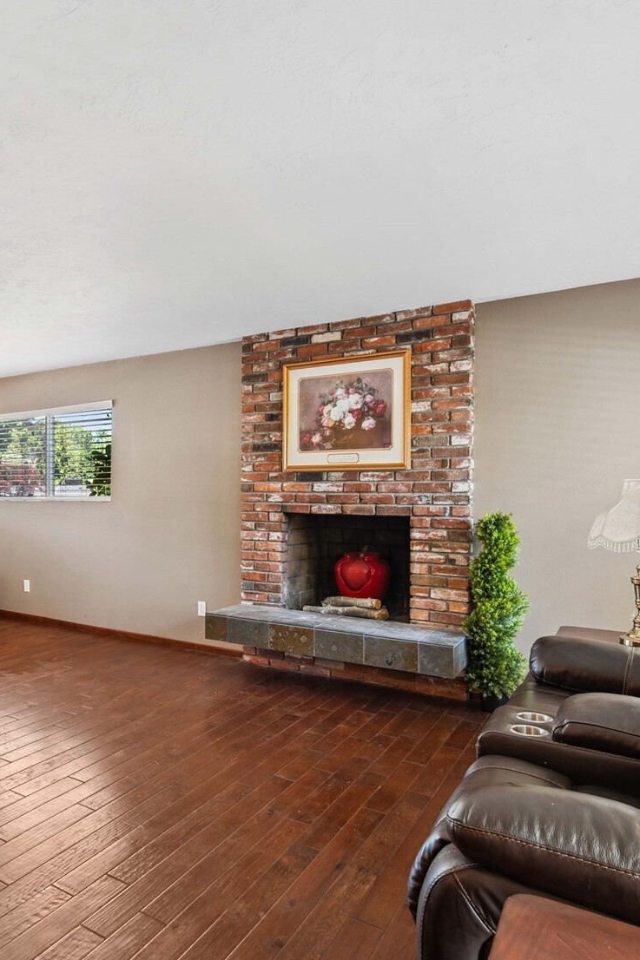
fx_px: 613
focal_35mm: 23
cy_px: 484
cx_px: 134
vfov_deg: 76.1
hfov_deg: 51.8
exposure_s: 1/10
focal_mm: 15
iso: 200
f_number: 8
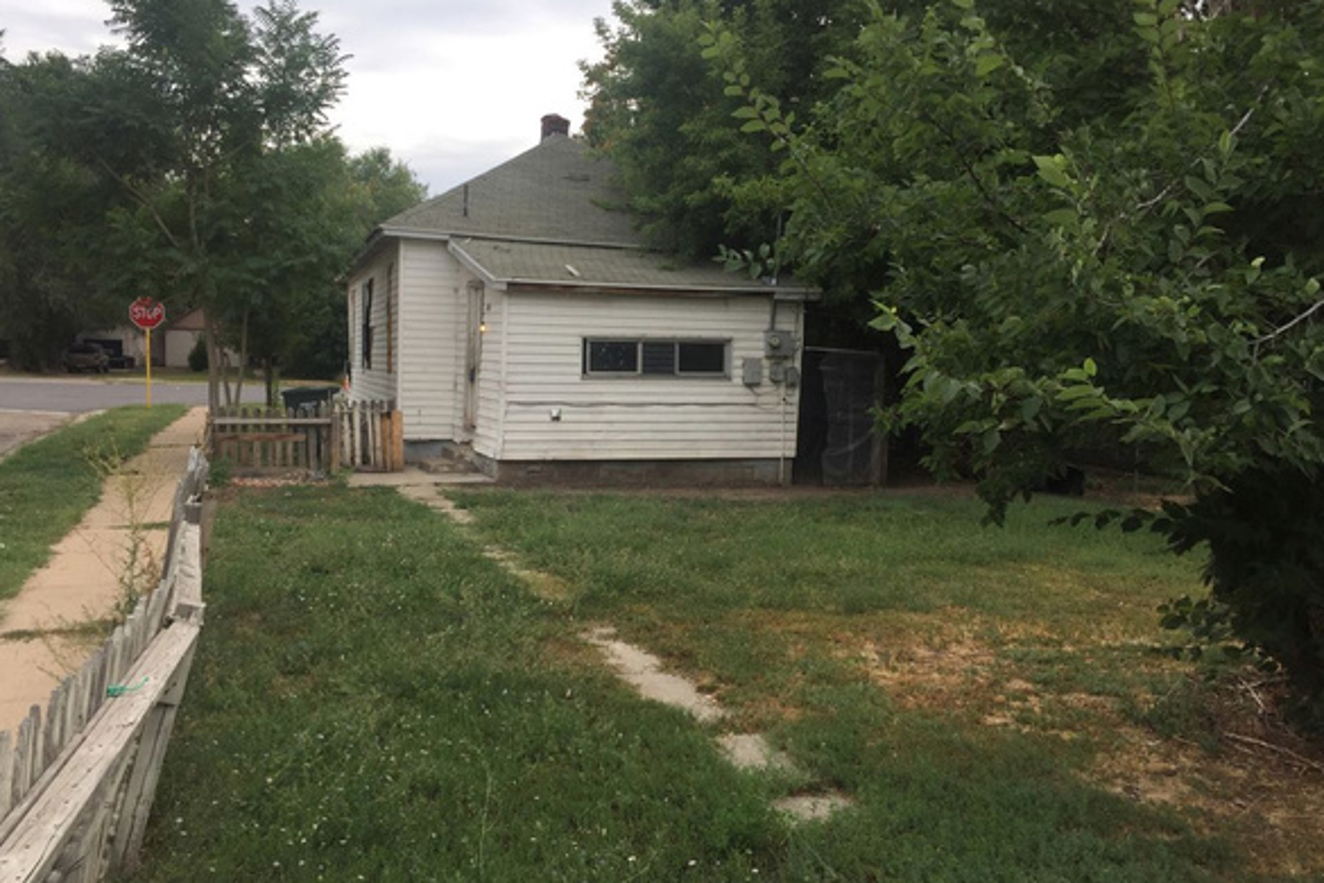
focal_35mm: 33
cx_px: 665
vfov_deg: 40.0
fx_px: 1214
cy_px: 426
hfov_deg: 57.2
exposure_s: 1/1014
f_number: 2.2
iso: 32
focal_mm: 4.15
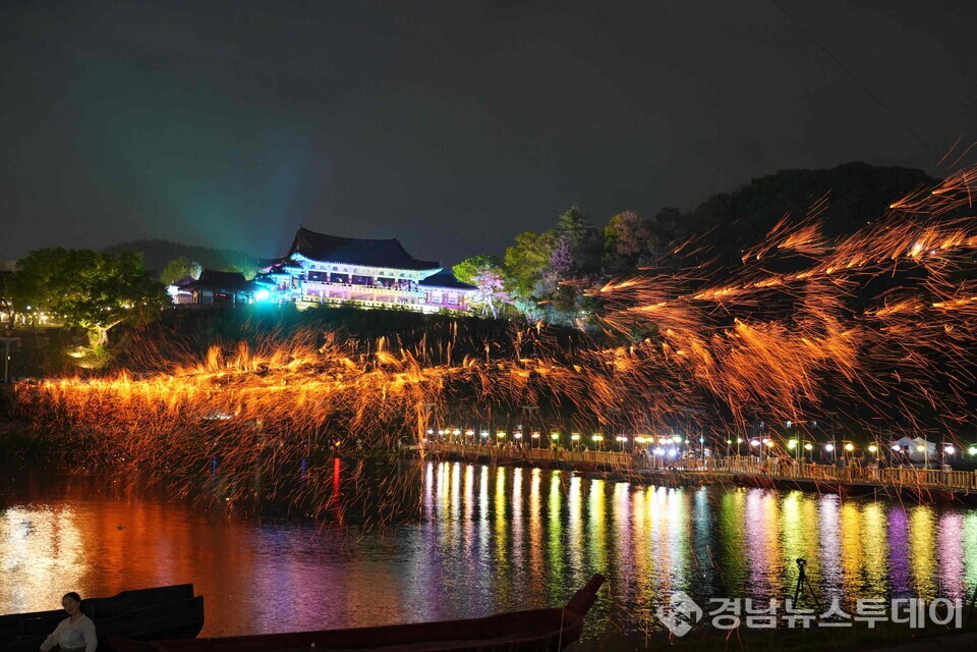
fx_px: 1031
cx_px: 488
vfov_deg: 35.1
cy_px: 326
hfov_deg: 50.7
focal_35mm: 38
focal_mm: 38
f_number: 4
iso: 2000
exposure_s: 1/2.5
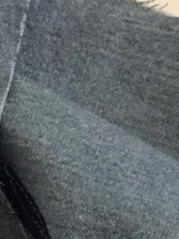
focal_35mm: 188
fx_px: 1297
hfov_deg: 7.3
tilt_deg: -80.4
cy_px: 702
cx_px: -280
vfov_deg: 8.8
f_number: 2.2
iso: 125
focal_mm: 4.15
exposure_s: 1/15
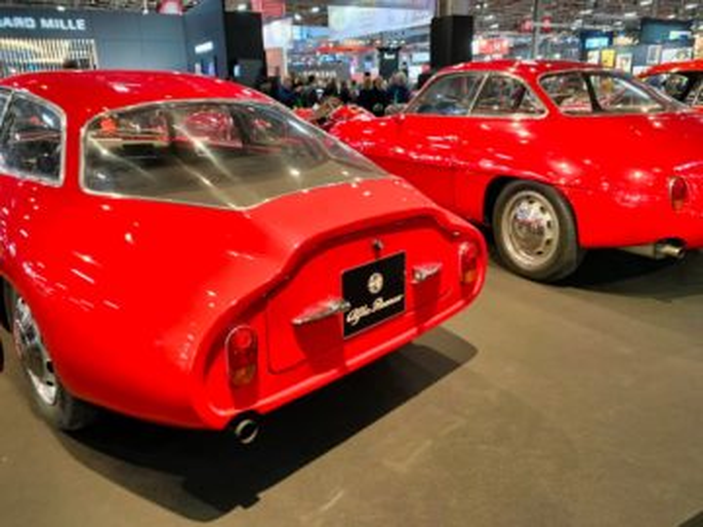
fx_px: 528
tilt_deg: -15.7
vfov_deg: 53.1
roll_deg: +1.0
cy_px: 264
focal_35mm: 26
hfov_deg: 67.3
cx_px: 352
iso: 320
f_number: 1.8
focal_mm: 4.25
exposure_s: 1/33
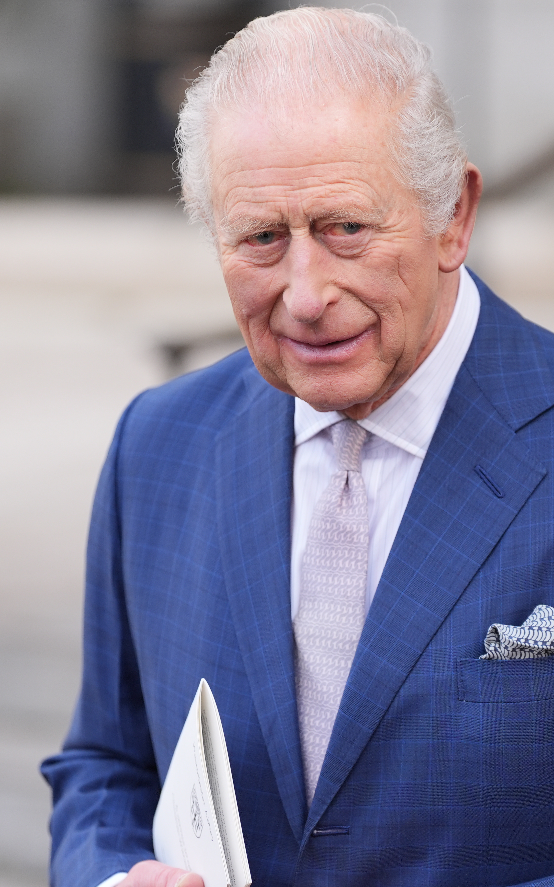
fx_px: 6645
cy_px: 449
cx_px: 312
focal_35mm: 275
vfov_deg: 7.6
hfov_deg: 4.8
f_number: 2.8
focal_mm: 163
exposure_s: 1/1000
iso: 500
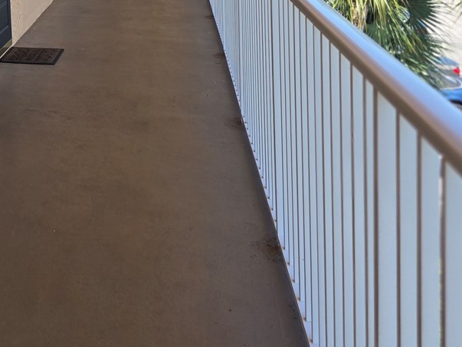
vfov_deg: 22.5
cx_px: -108
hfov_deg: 27.4
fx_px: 814
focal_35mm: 61
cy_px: -49
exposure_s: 1/328
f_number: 1.7
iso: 12
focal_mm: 6.3
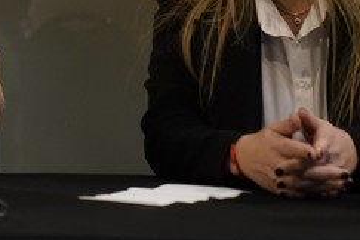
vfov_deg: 6.6
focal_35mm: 207
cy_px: -74
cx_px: -136
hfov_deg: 9.7
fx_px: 2070
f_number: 2.8
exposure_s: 1/500
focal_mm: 70
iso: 4000
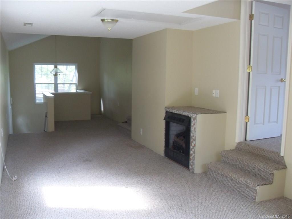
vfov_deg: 41.8
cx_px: 146
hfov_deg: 54.0
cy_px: 110
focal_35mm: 34
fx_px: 287
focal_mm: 6.3
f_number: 2.8
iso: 200
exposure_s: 1/45
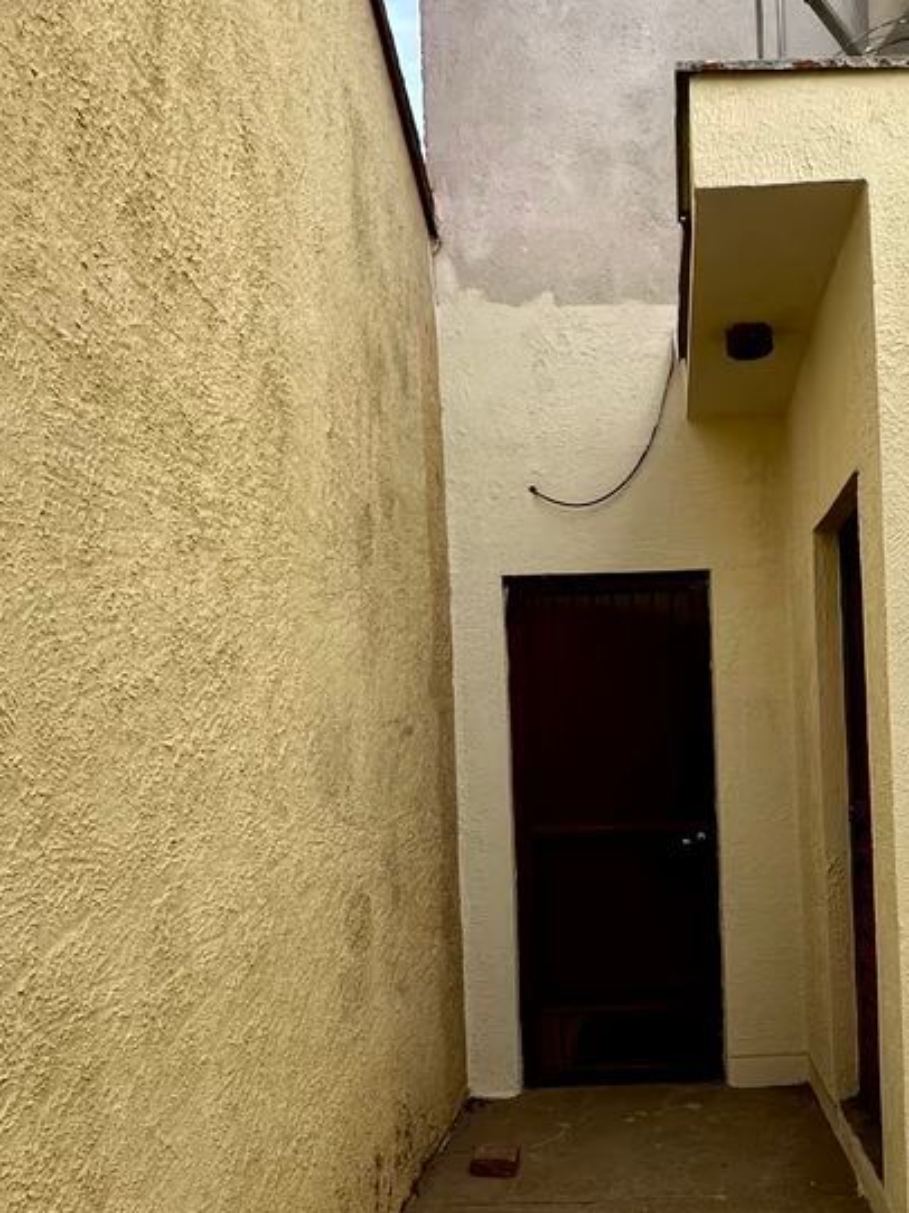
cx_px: 672
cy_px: 786
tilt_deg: -0.8
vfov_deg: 57.4
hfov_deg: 44.1
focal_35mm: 31
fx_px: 1086
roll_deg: +0.1
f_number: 2.2
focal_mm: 2.22
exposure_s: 1/556
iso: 40
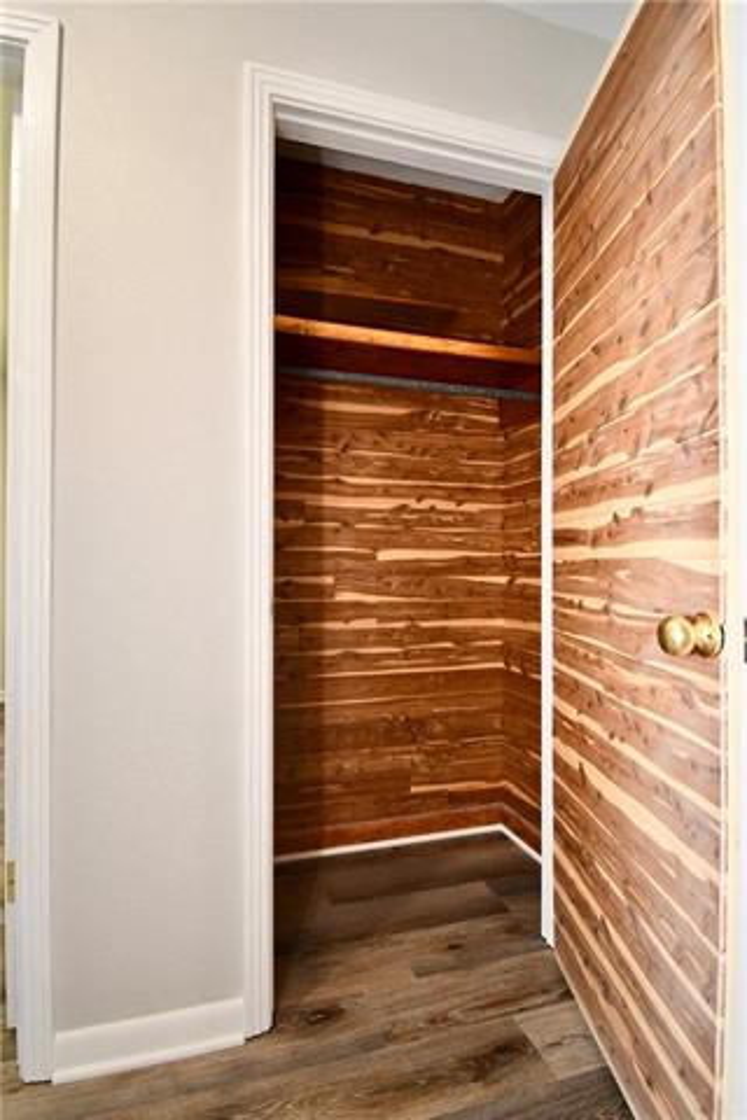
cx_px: 374
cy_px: 560
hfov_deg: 67.4
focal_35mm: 18
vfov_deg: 90.0
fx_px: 560
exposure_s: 1/60
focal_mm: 12
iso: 1250
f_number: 4.8
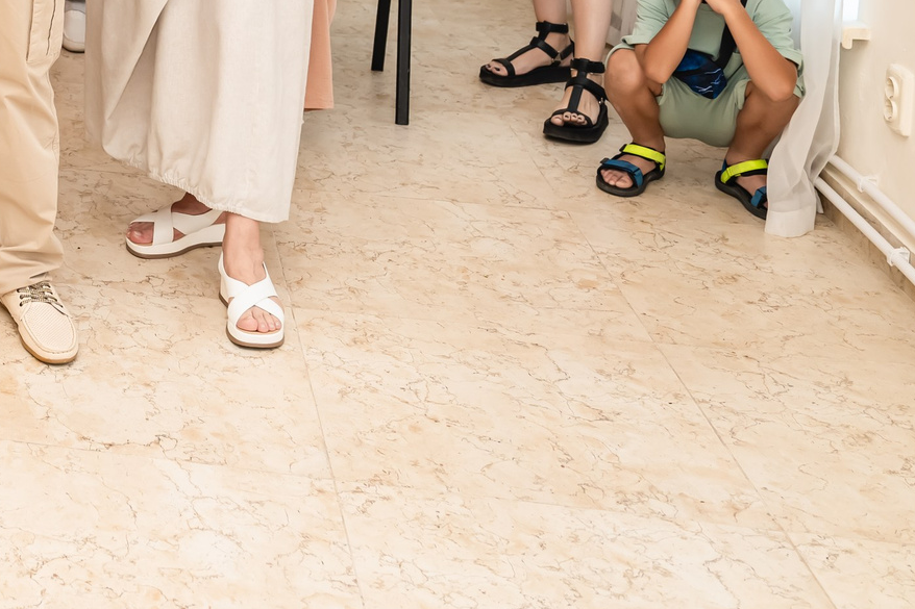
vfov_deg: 17.7
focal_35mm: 70
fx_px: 1779
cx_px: -291
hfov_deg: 24.8
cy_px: -267
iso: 500
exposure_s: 1/250
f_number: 3.5
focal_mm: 24
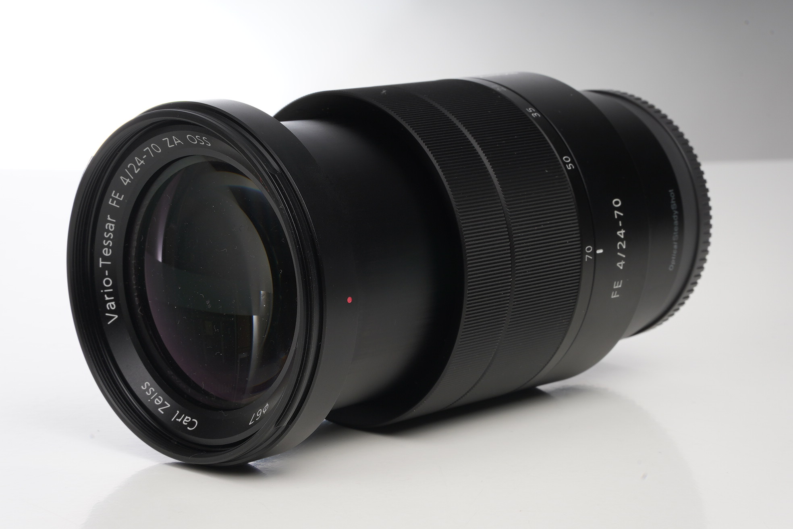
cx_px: 396
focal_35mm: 84
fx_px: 1850
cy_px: 264
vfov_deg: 16.3
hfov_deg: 24.2
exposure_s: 1/250
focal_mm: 56
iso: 200
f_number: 16
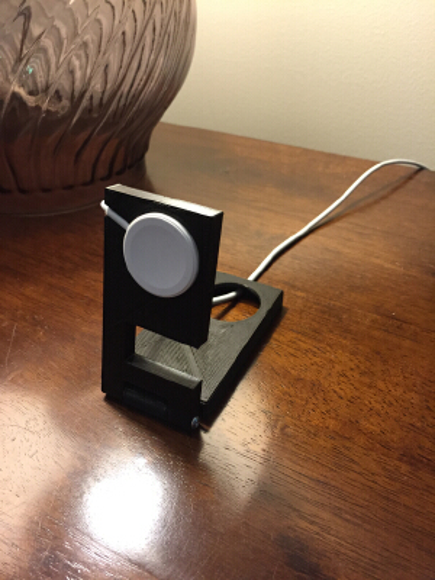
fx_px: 486
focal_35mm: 29
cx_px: 218
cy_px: 290
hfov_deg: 48.2
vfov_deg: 61.7
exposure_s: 1/30
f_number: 2.2
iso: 200
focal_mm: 4.15
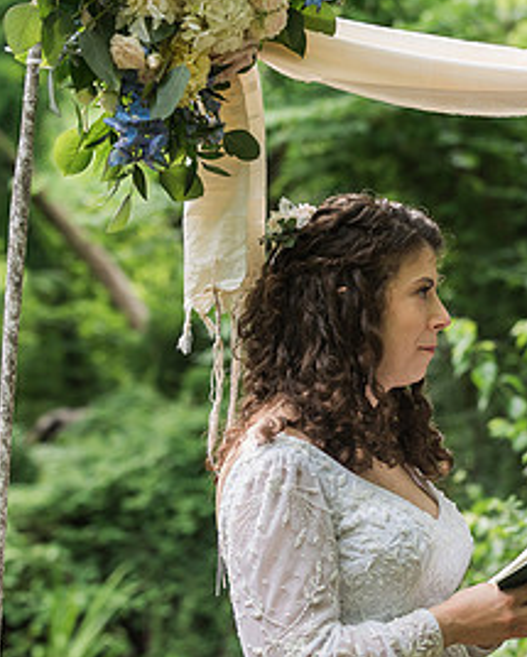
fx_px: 2919
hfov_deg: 10.2
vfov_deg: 12.8
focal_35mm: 150
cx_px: 601
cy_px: 273
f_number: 3.5
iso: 500
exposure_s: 1/320
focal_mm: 70
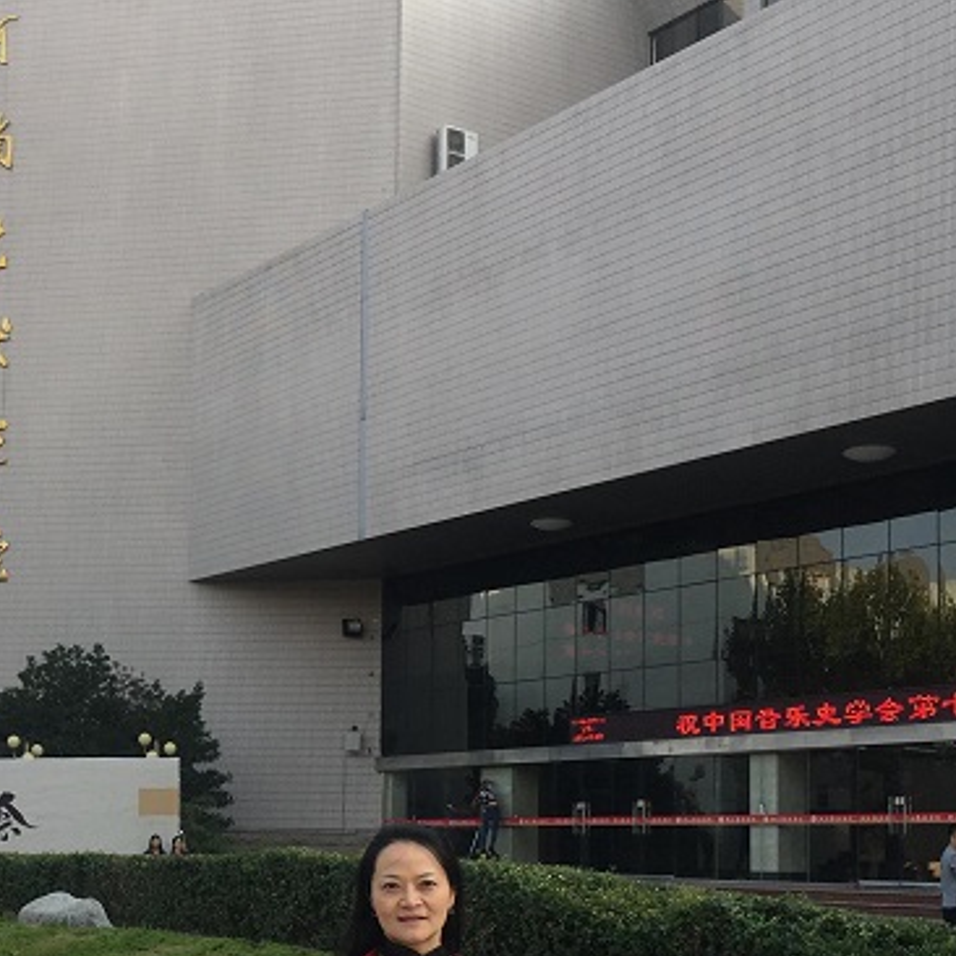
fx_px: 1750
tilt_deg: +3.9
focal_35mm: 56
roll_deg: -1.7
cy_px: 781
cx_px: 235
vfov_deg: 29.8
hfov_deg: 30.0
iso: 32
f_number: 2.2
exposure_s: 1/520
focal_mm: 4.15
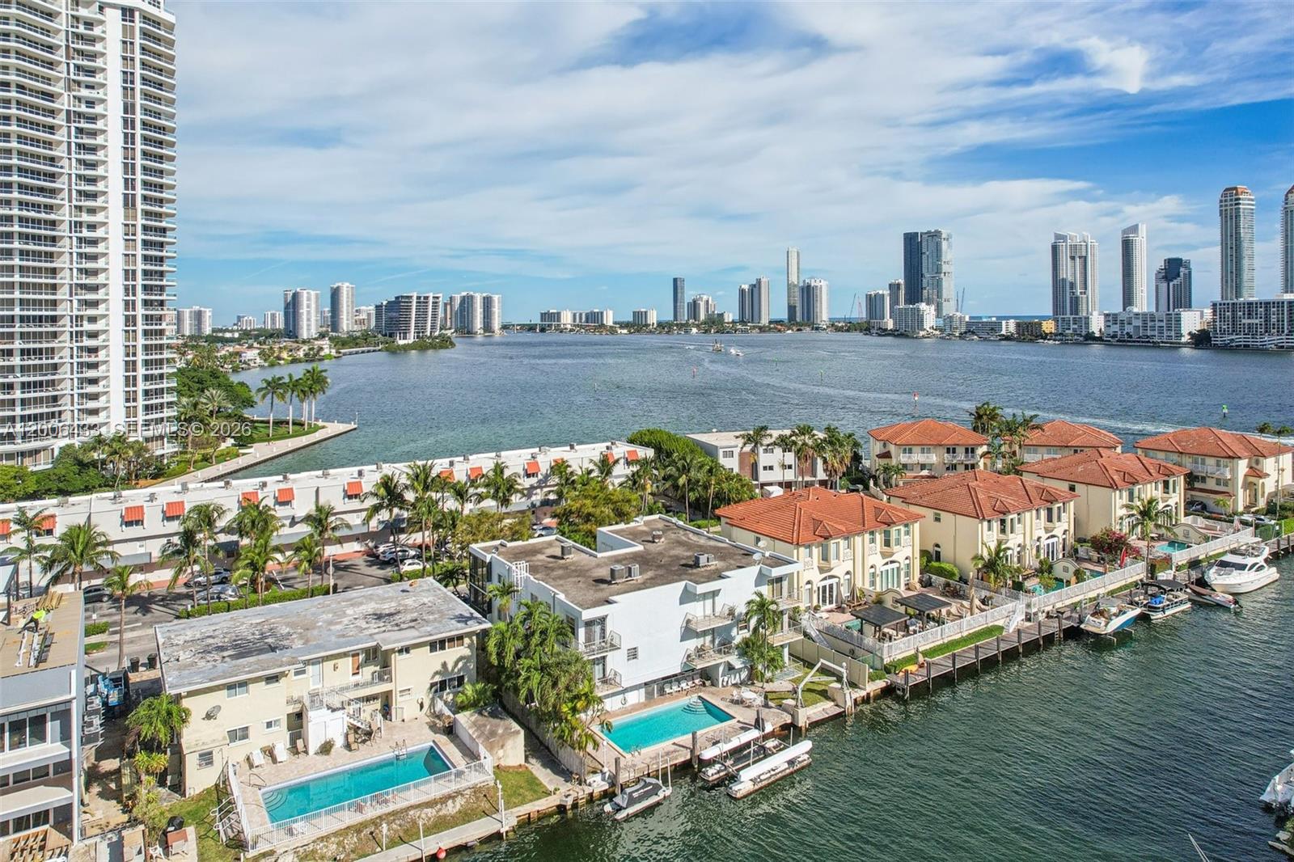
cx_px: 647
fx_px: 791
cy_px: 431
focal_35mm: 22
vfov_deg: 57.2
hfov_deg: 78.6
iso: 110
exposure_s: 1/800
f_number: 2.8
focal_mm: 8.4
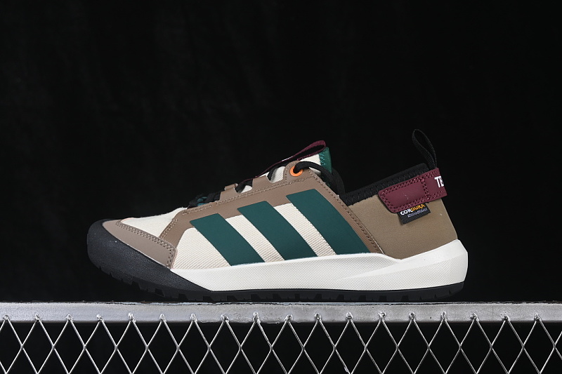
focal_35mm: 75
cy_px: 187
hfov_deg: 27.0
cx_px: 281
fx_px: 1171
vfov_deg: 18.2
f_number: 8
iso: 160
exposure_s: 1/80
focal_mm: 50
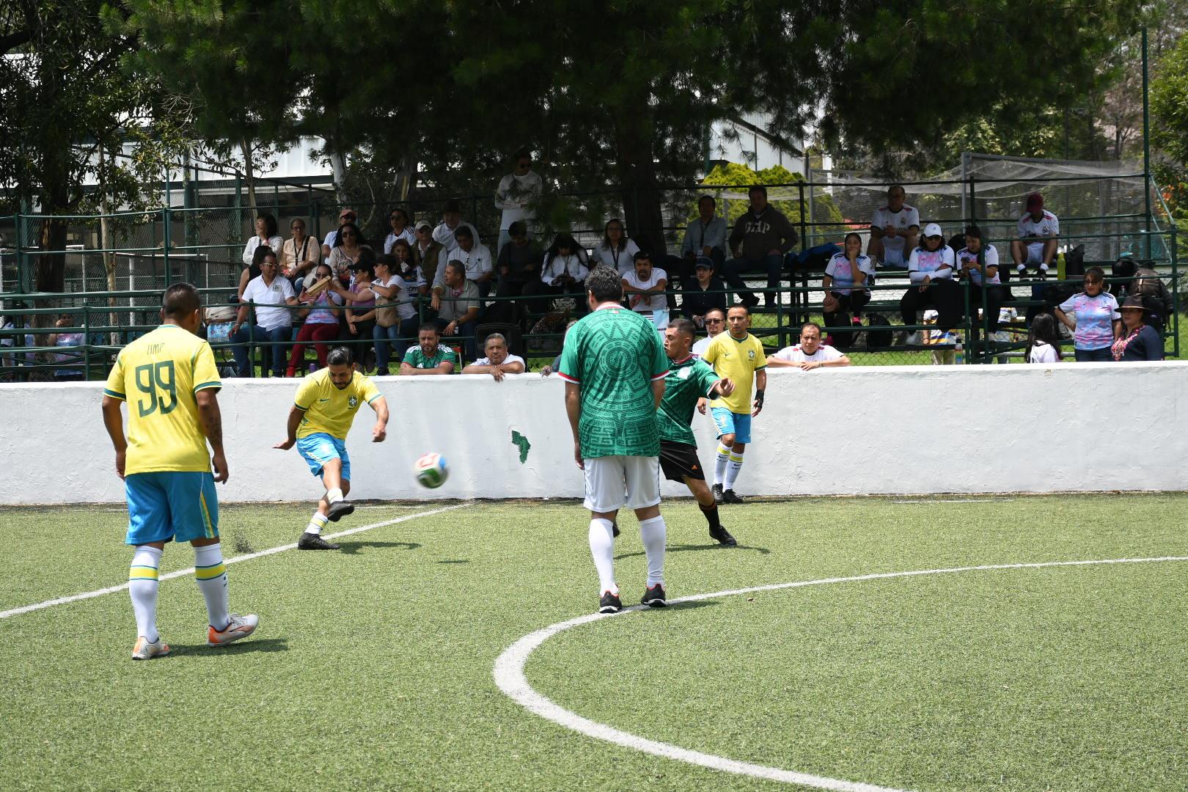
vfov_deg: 18.9
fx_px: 2376
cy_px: 396
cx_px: 594
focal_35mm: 72
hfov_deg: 28.1
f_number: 5
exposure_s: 1/500
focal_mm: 48
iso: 160
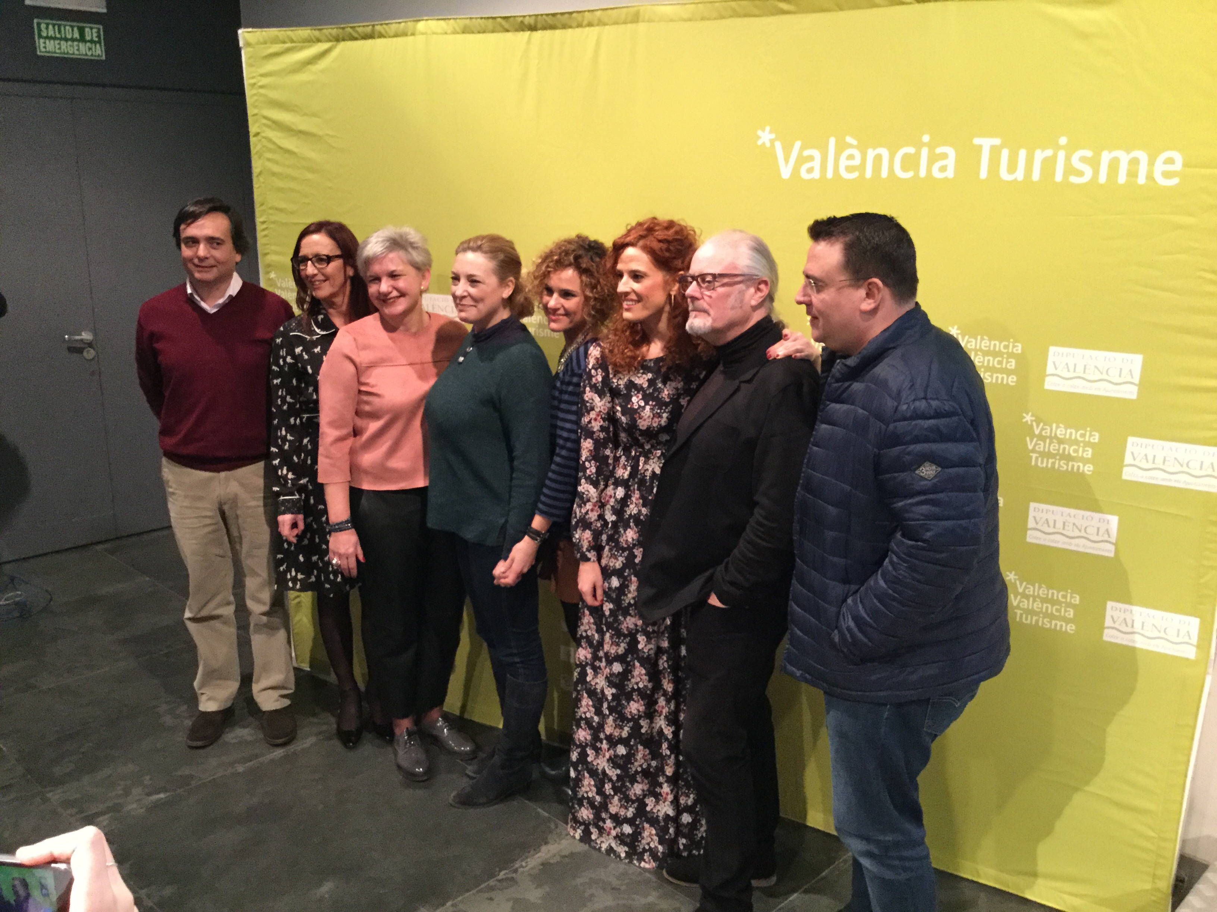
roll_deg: -2.5
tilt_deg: -15.1
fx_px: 1090
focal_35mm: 31
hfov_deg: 58.4
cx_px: 608
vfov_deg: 45.4
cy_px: 456
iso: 250
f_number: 2.4
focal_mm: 3.3
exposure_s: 1/17
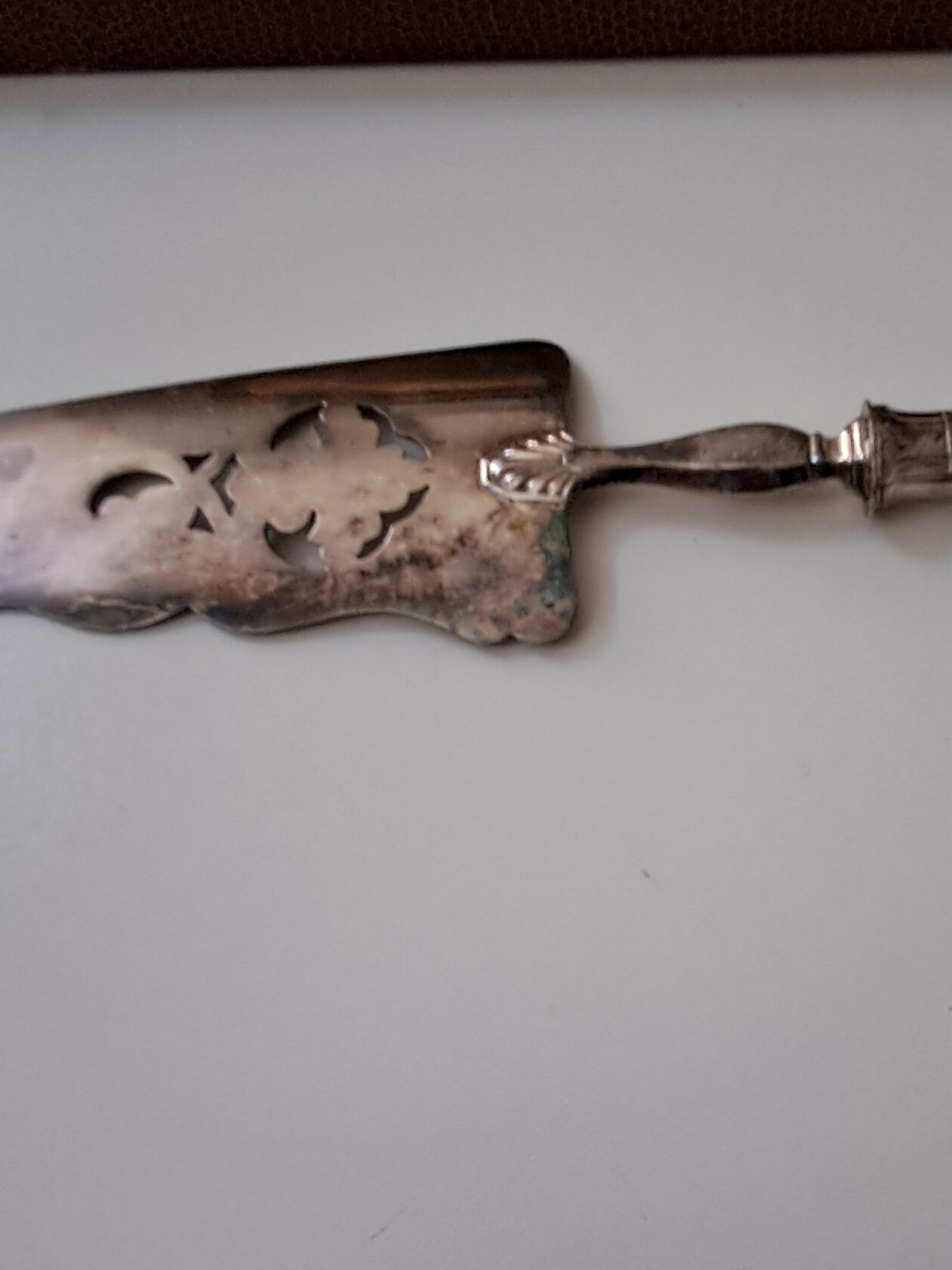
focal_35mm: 31
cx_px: 694
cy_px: 853
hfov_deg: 44.2
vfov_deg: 57.0
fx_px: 1137
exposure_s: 1/25
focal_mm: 1.64
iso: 320
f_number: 2.2
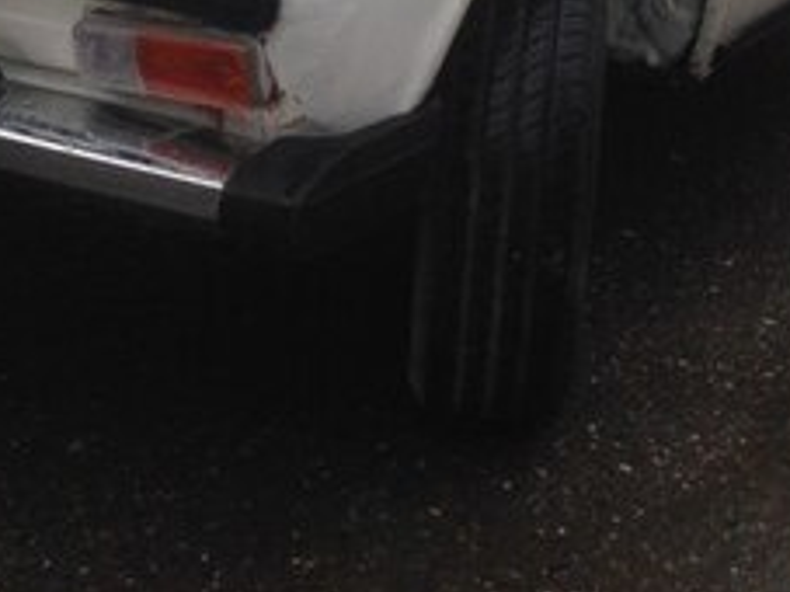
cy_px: -176
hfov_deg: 20.4
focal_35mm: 96
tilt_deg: -11.3
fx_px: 2190
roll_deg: -5.3
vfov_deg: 14.7
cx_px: 543
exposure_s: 1/120
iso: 50
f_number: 2.4
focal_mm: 4.12
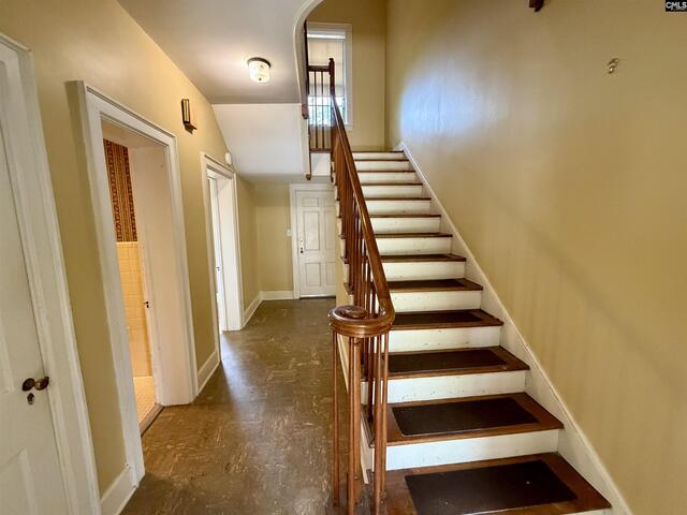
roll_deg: +1.2
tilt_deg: -8.1
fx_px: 278
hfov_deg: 102.1
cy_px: 258
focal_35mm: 14
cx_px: 344
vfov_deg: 85.7
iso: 640
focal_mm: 2.22
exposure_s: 1/60
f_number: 2.2
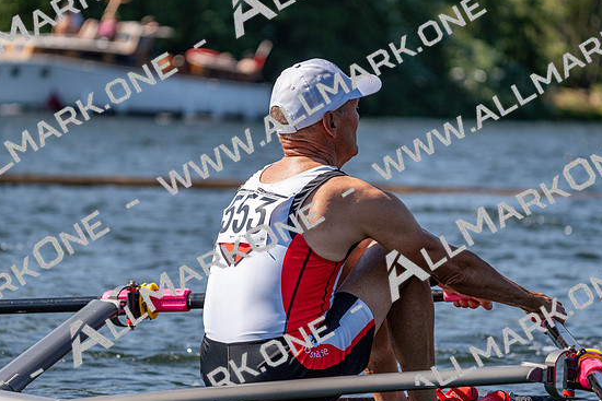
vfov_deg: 6.5
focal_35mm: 211
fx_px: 3529
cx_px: 292
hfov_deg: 9.7
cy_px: 198
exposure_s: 1/1600
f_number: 5.6
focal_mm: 200
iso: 200
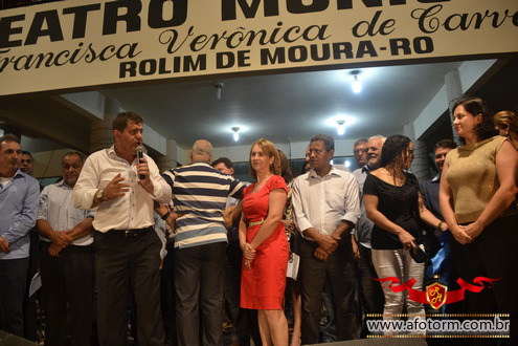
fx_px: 432
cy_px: 173
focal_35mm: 30
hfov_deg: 61.9
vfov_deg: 43.6
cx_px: 259
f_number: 4.5
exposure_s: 1/80
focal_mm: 20
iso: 400
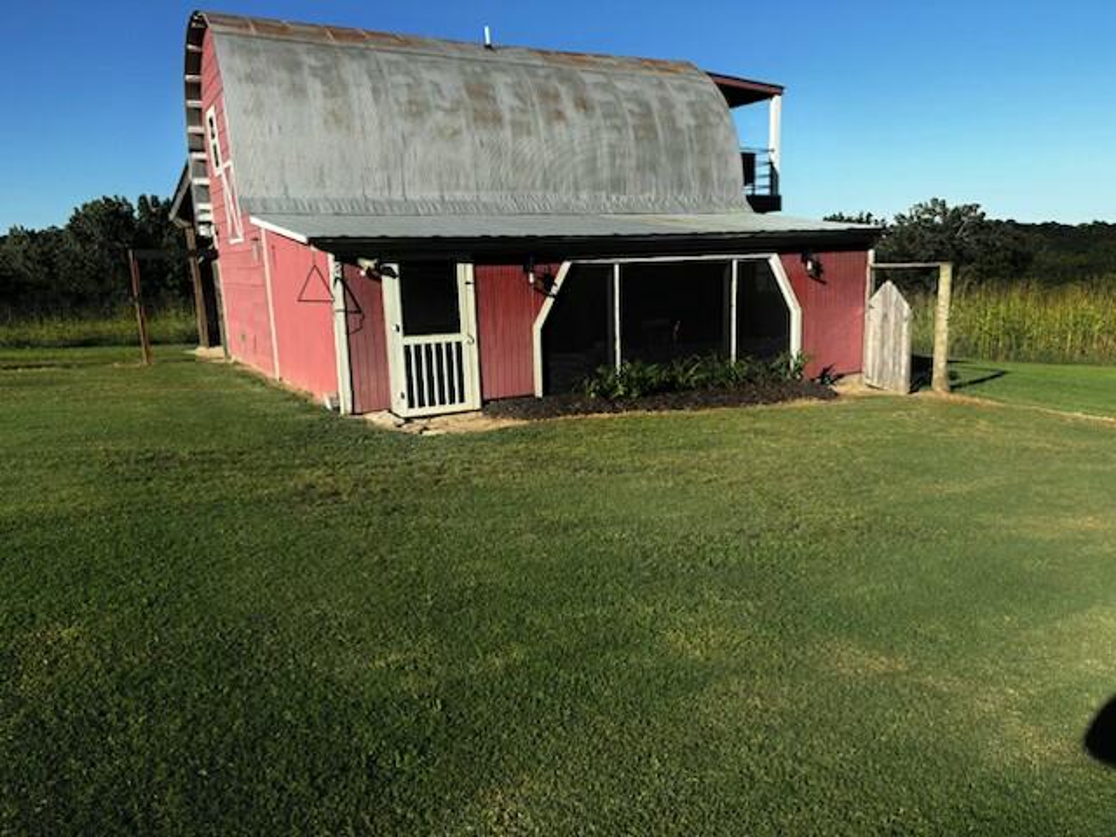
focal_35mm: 26
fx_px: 838
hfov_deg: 67.3
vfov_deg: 53.1
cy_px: 418
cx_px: 558
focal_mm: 5.96
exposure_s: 1/2933
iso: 50
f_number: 1.6
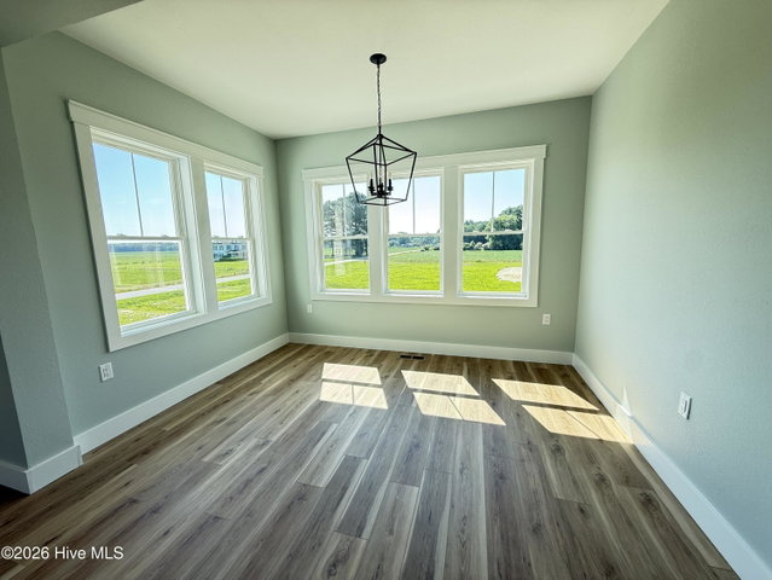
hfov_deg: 102.0
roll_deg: +1.3
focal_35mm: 14
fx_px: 312
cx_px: 386
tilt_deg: -8.7
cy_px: 290
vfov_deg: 85.7
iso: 64
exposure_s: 1/157
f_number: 2.2
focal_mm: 2.22
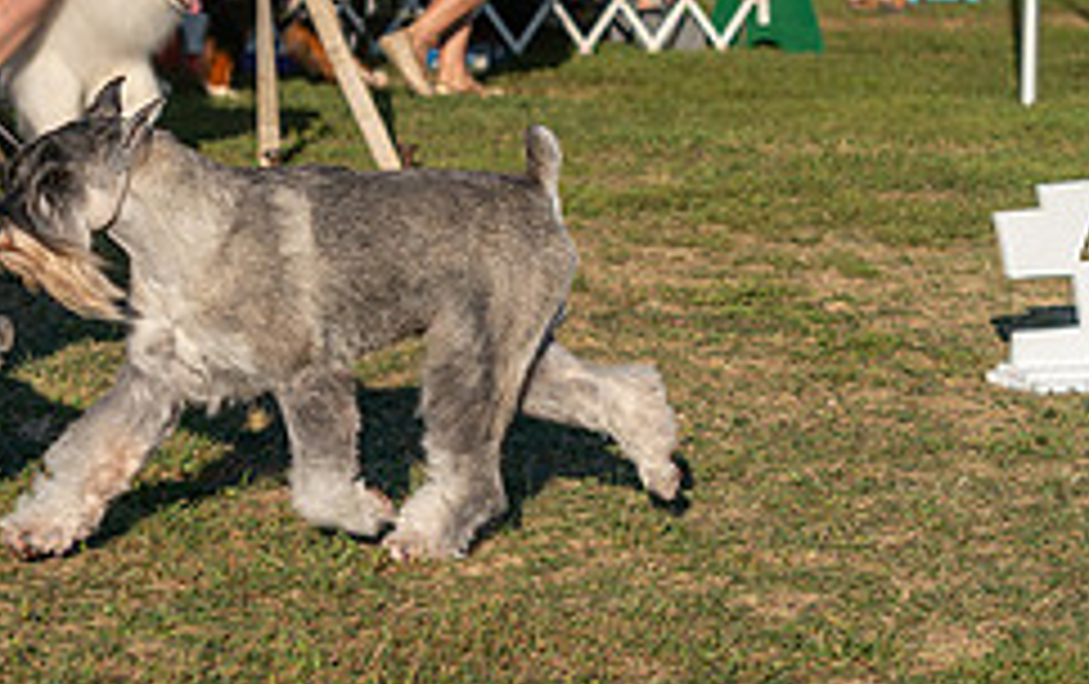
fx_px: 5290
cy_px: -110
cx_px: 27
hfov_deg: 11.6
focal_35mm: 178
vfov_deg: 7.3
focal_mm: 73
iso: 125
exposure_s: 1/1250
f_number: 4.5
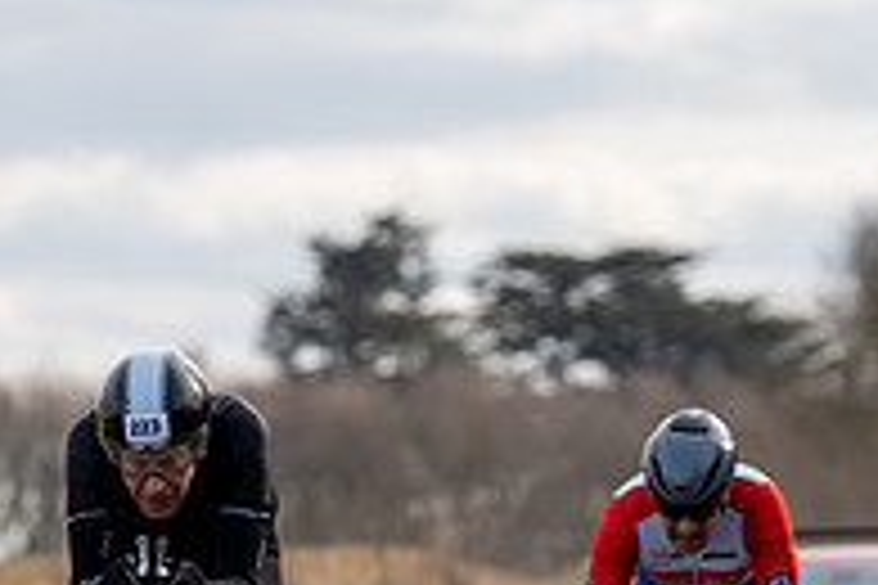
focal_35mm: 452
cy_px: 542
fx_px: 11023
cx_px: 144
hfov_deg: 4.6
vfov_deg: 3.0
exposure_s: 1/800
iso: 125
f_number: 4
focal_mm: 152
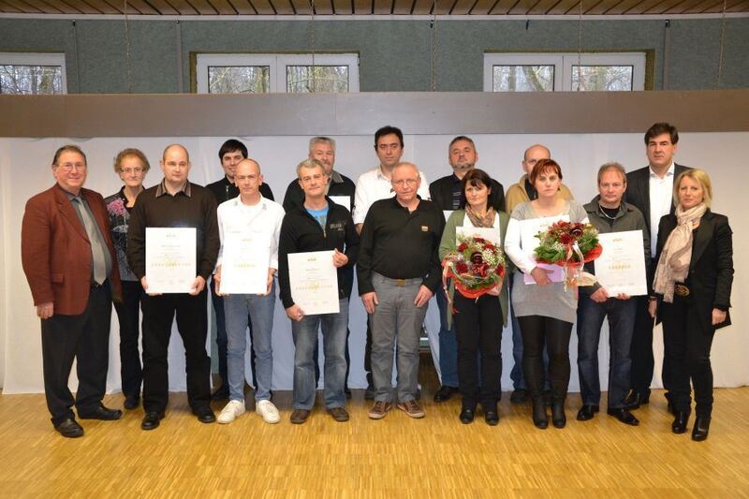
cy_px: 250
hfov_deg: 53.1
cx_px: 374
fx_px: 749
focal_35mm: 36
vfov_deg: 36.9
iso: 1600
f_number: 3.8
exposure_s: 1/60
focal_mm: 24
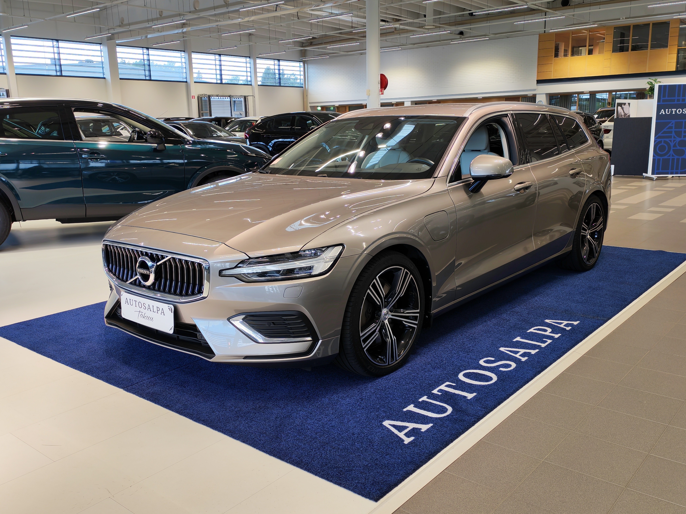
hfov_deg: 55.4
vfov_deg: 42.9
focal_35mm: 33
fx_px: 654
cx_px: 343
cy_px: 257
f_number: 1.9
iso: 100
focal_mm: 6.12
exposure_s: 1/100
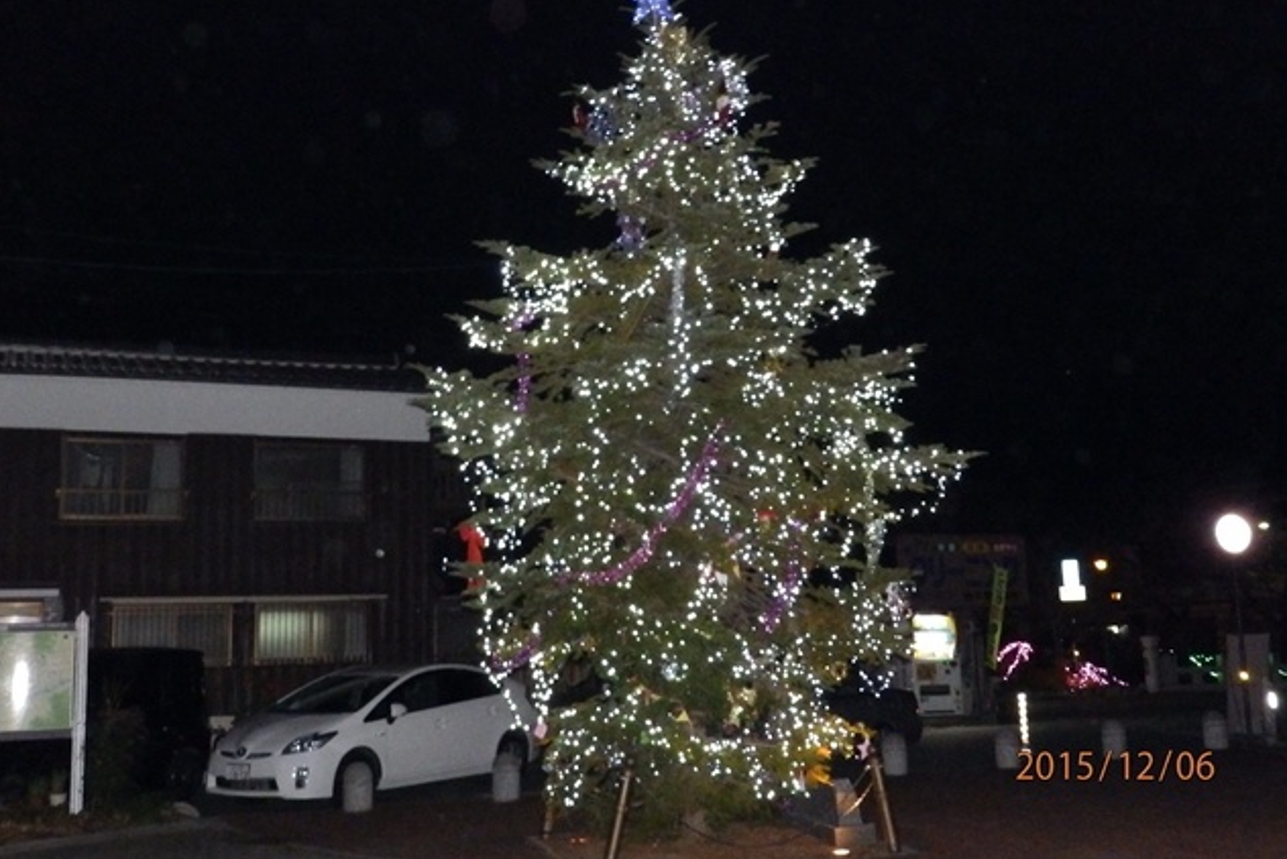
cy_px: 381
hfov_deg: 48.4
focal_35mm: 40
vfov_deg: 33.4
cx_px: 641
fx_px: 1431
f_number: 4
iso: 1600
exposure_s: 1/40
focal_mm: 6.8
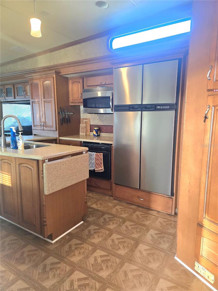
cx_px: 109
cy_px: 146
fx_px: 193
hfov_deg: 58.9
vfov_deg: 73.9
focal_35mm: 23
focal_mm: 6.3
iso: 500
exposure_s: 1/120
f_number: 1.7
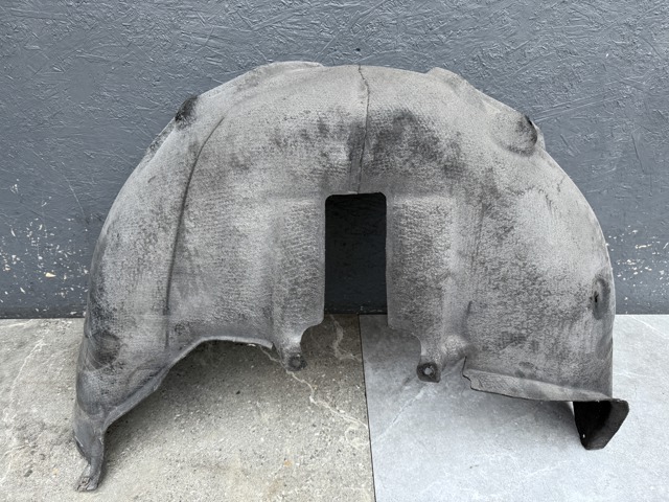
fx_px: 464
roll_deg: +0.0
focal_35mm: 24
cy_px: 251
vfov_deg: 56.8
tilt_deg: -27.7
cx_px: 334
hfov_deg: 71.6
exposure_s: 1/74
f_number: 1.78
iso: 200
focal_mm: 6.76
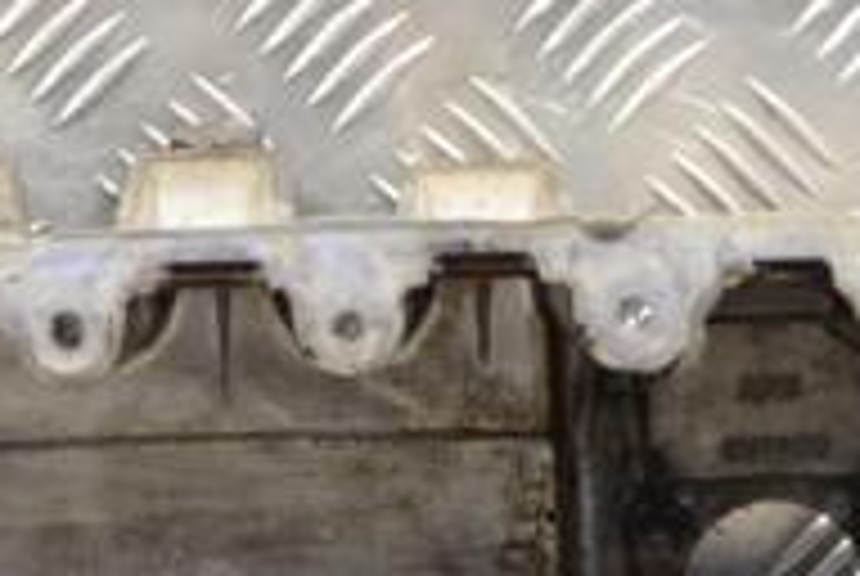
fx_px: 5062
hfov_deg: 9.7
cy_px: 684
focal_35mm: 212
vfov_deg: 6.5
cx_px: 374
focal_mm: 45
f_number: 5.3
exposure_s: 1/30
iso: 560
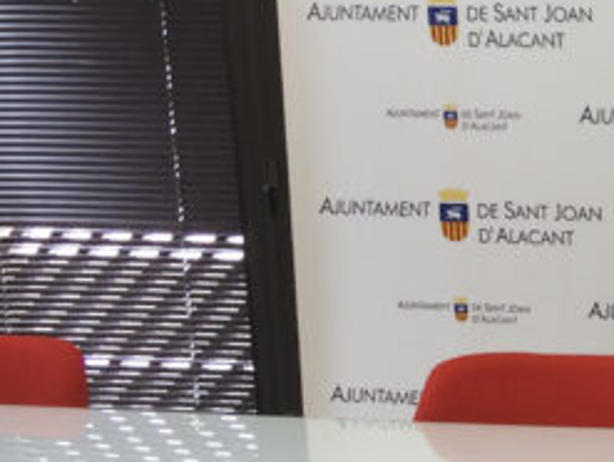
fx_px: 2132
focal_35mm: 120
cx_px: 974
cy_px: 380
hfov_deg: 15.0
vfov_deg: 12.3
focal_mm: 4.15
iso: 32
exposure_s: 1/35
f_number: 2.2
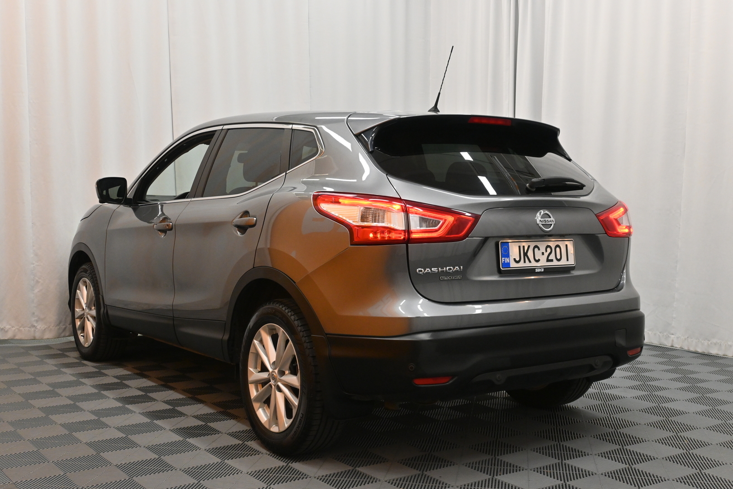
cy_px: 244
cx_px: 366
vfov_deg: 32.4
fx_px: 840
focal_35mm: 41
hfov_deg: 47.2
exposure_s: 1/100
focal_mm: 27.5
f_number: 6.3
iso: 1250
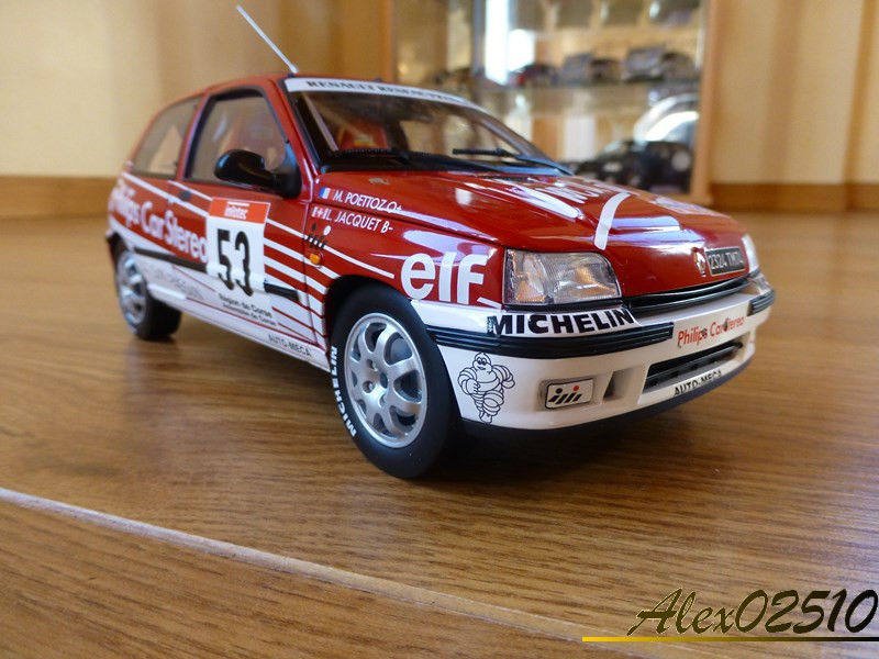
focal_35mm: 24
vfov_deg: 56.8
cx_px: 440
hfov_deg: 71.6
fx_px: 609
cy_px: 330
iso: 250
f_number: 3.3
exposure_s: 1/60
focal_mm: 4.3
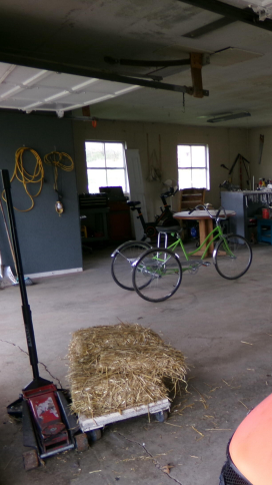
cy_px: 249
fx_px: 462
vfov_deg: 55.3
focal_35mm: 36
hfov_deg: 29.9
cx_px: 290
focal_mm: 4.3
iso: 100
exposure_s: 1/50
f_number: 3.7
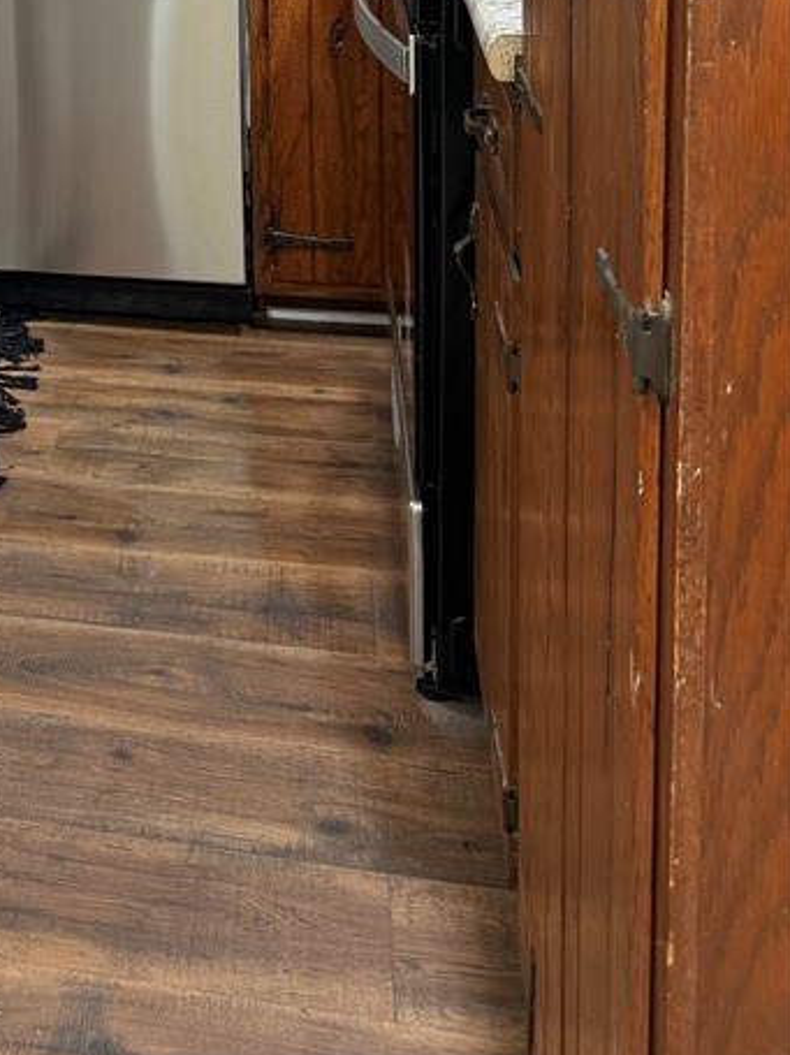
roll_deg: +1.5
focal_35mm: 54
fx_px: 1644
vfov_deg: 31.5
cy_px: -107
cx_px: -90
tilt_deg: -7.1
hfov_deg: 25.0
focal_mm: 6.76
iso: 250
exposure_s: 1/60
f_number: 1.78
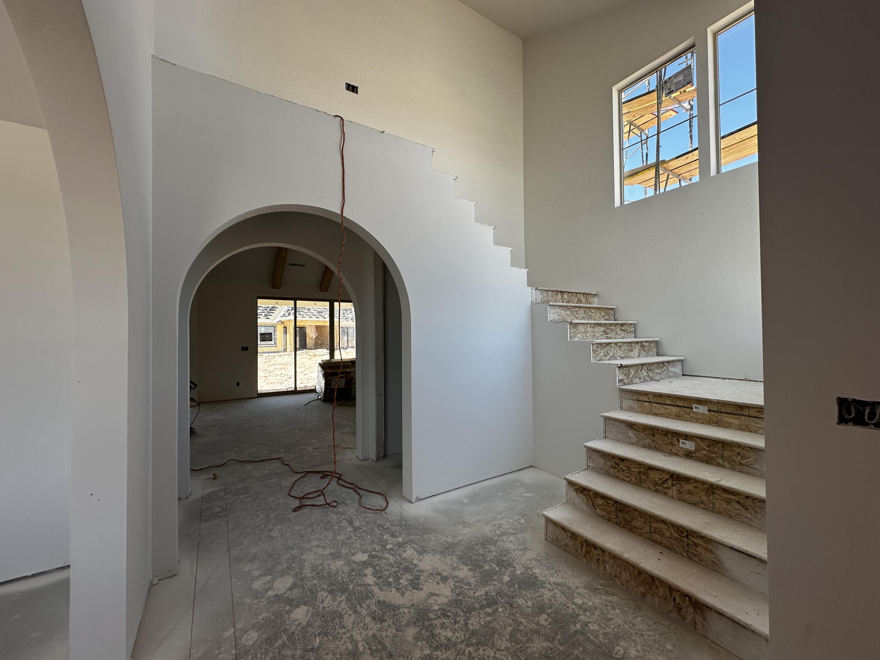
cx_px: 440
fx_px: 356
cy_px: 330
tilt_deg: +2.4
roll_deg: +0.7
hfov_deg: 102.1
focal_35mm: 14
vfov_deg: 85.7
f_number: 2.2
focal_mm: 2.22
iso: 40
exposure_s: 1/231
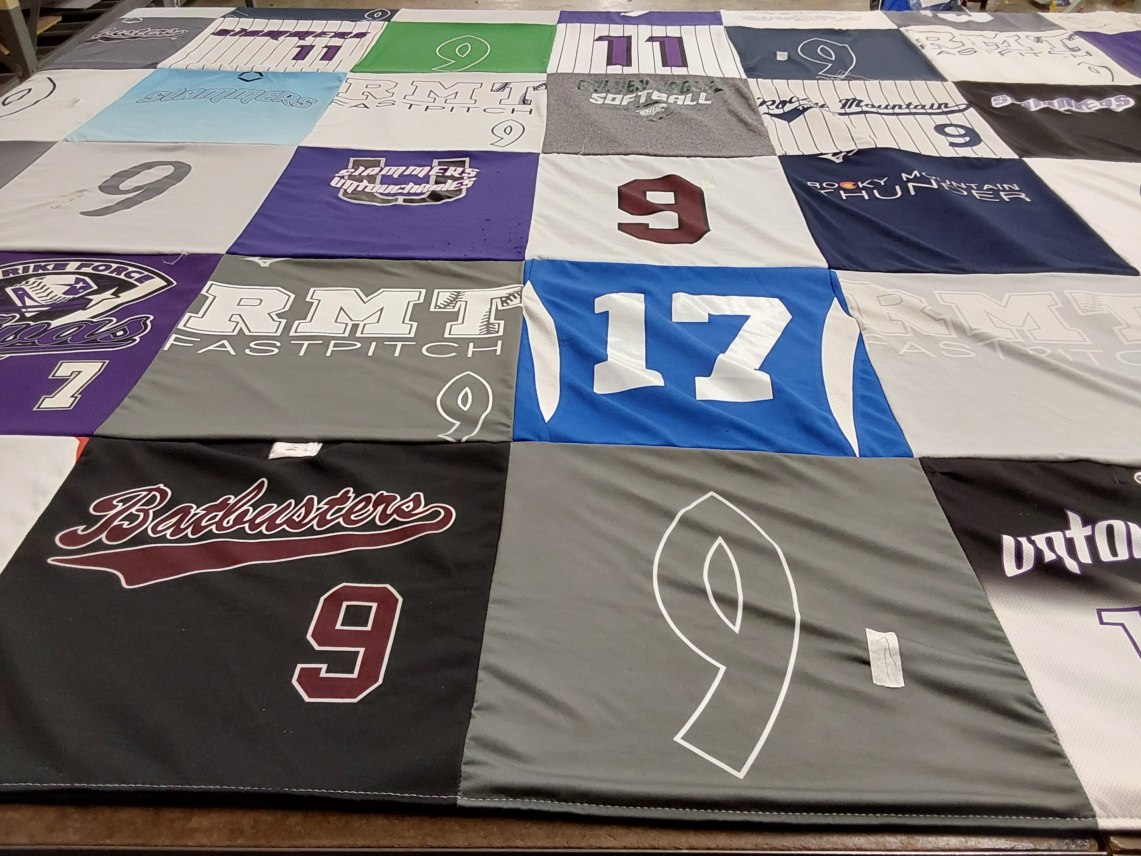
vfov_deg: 49.7
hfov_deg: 63.4
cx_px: 570
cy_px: 428
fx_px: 923
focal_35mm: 28
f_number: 1.9
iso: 125
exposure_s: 1/60
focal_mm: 2.91
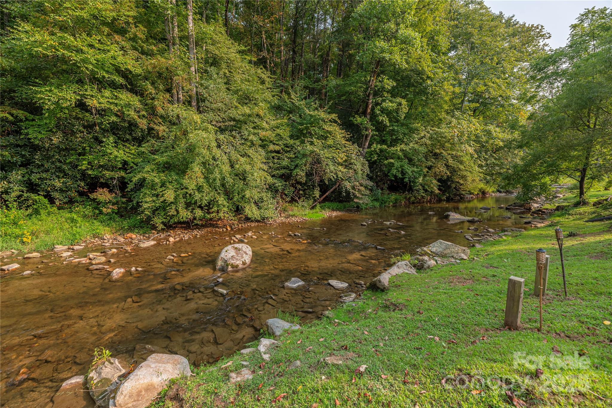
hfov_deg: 104.2
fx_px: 238
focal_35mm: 14
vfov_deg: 81.2
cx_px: 306
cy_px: 204
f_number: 7.1
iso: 320
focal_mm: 14
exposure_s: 1/800
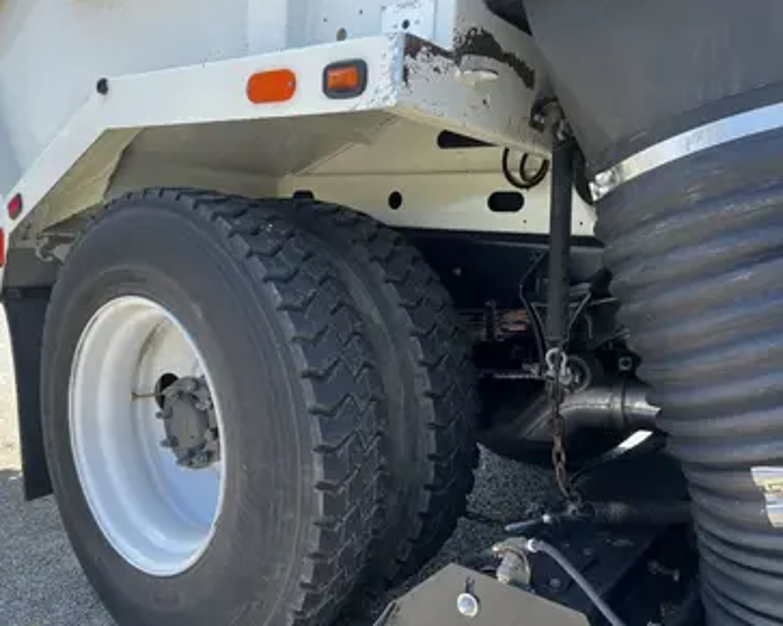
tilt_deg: -7.3
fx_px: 649
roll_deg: -2.1
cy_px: 319
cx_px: 354
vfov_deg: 51.5
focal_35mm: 28
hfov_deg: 62.1
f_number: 1.5
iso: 50
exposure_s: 1/533
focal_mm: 5.7
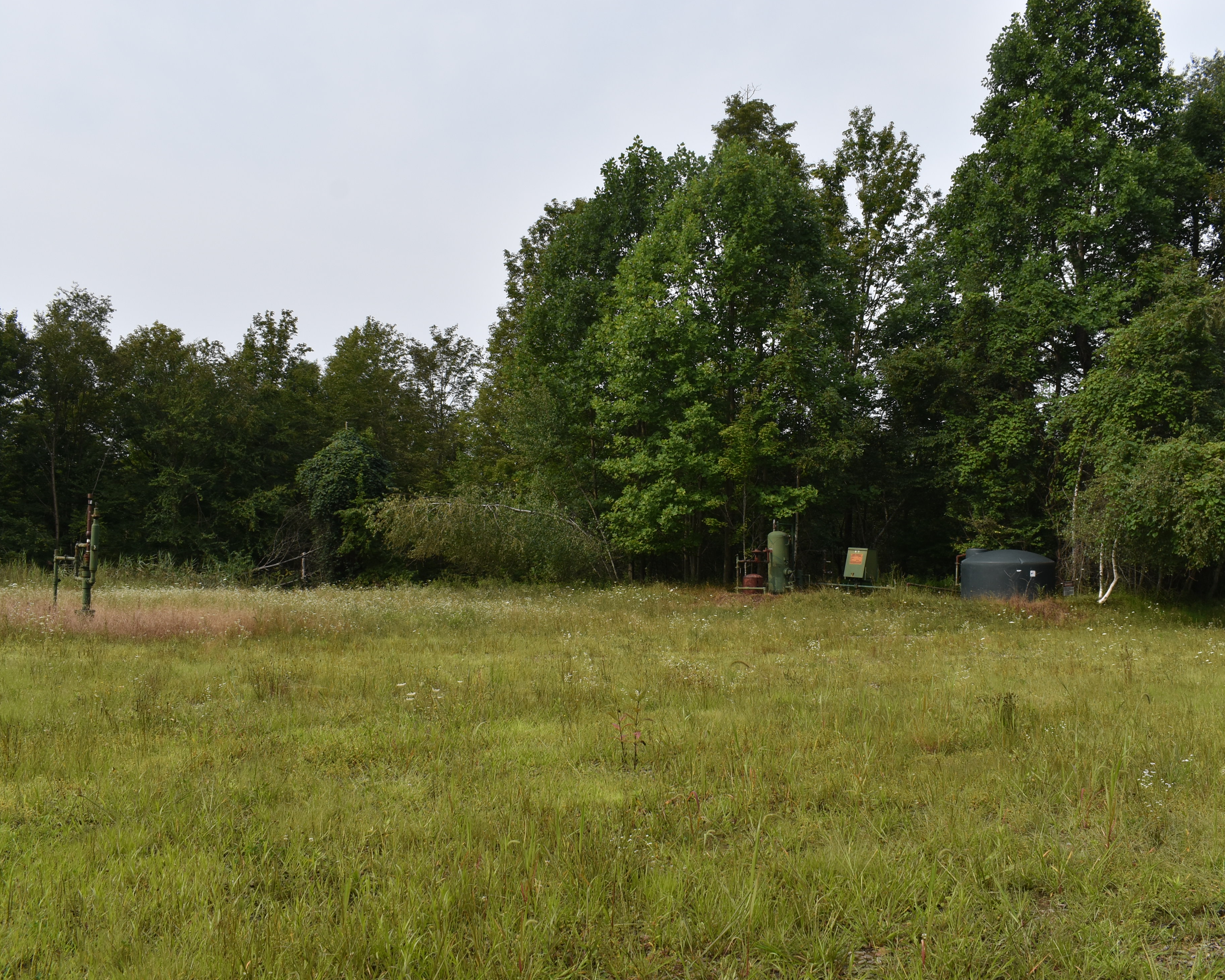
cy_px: 496
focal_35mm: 31
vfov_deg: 47.1
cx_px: 660
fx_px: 1124
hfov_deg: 57.1
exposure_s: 1/320
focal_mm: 18
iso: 200
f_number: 9
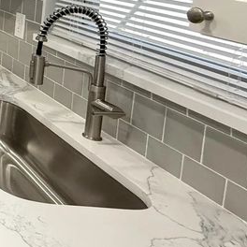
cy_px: -17
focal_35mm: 48
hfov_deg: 20.4
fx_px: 387
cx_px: -226
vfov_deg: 31.8
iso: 160
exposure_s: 1/120
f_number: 2.2
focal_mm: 2.22
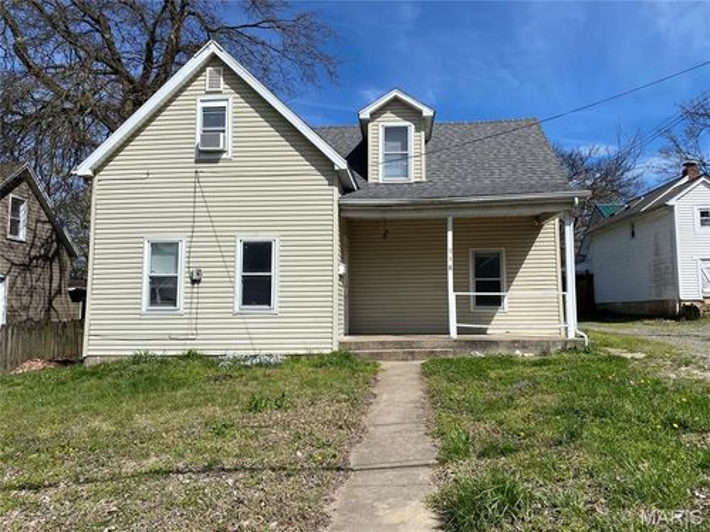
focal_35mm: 26
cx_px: 355
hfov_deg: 67.3
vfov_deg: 53.1
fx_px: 533
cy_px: 266
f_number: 1.8
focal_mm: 4.25
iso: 32
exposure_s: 1/4444
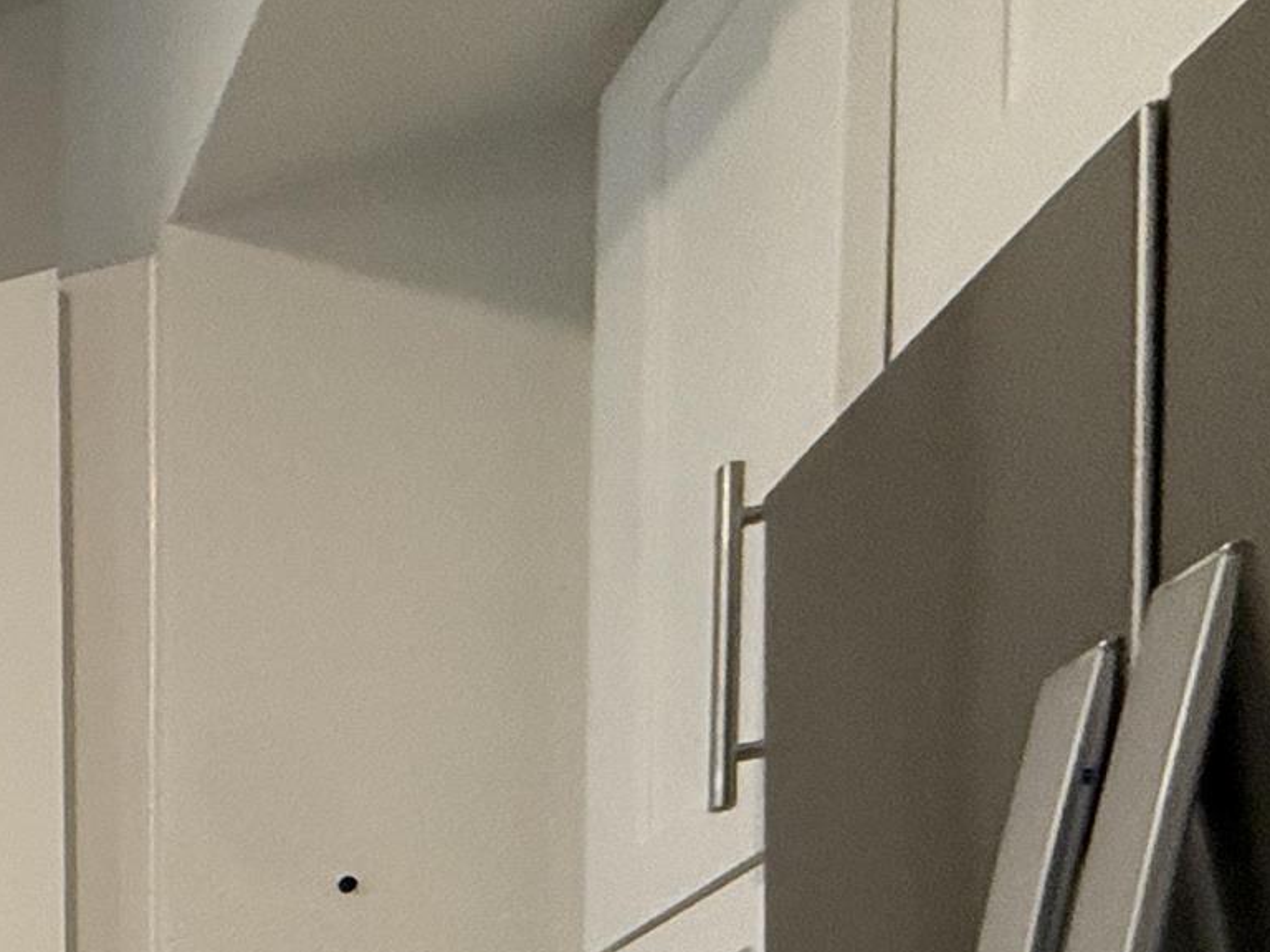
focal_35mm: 56
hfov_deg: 20.1
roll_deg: +3.6
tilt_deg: -4.0
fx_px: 2055
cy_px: 1770
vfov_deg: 19.0
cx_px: -1182
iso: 250
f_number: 2.2
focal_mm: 2.22
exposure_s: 1/120
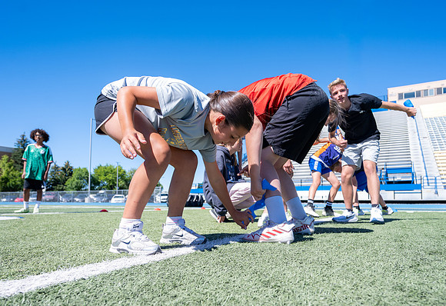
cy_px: 192
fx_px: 312
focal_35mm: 25
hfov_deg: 71.0
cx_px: 235
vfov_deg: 51.6
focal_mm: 19
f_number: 4
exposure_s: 1/640
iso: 100
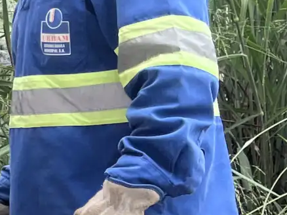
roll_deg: +1.8
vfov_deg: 9.7
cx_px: -479
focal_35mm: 152
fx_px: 1260
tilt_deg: -2.4
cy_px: 176
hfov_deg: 10.5
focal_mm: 5.1
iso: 40
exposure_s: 1/218
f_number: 1.6
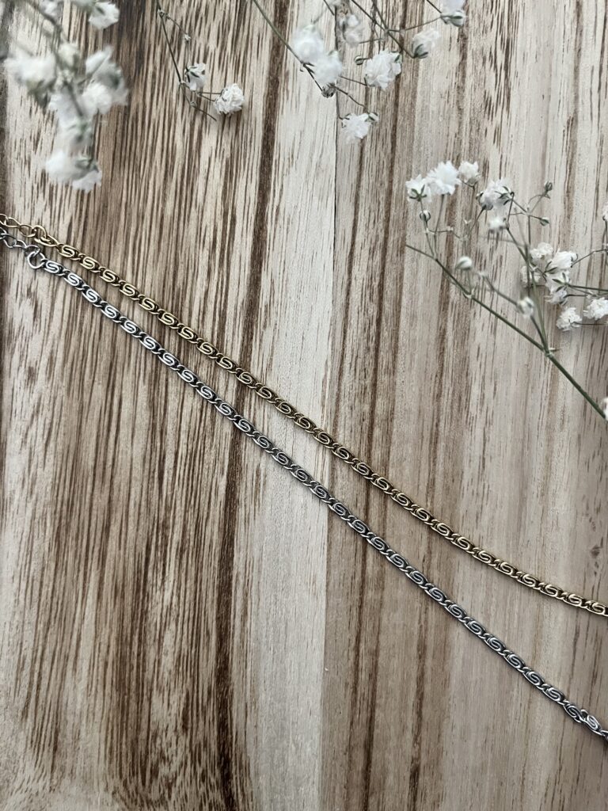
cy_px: 406
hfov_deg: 53.1
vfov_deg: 67.3
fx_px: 609
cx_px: 304
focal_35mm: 26
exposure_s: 1/60
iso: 500
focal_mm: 5.1
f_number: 1.6
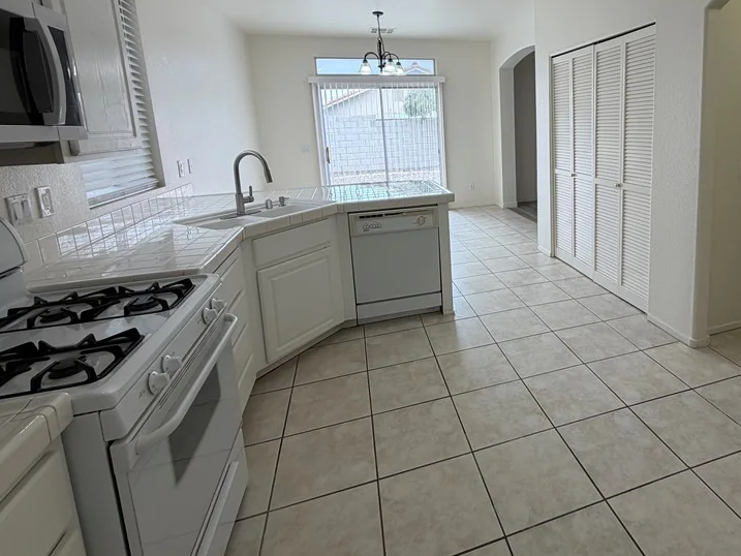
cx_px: 491
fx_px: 428
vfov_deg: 64.5
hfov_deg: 79.2
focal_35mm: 20
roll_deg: +1.8
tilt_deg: -8.4
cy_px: 190
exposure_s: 1/120
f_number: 2.2
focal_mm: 2.22
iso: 50
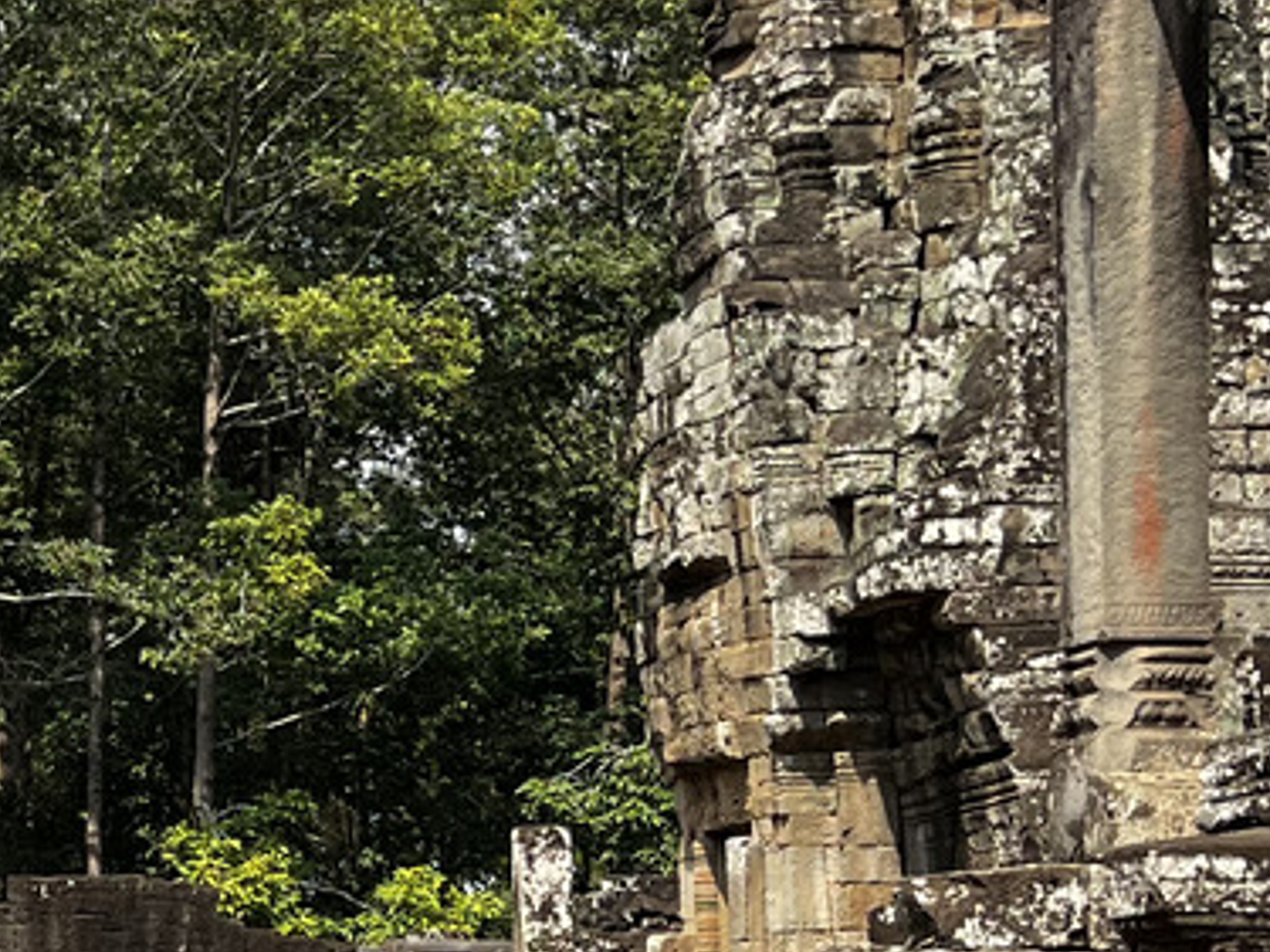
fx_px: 4071
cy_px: 861
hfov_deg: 17.0
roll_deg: -0.3
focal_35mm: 111
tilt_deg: +1.8
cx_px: -224
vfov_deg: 13.2
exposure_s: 1/3077
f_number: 1.5
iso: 50
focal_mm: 5.7
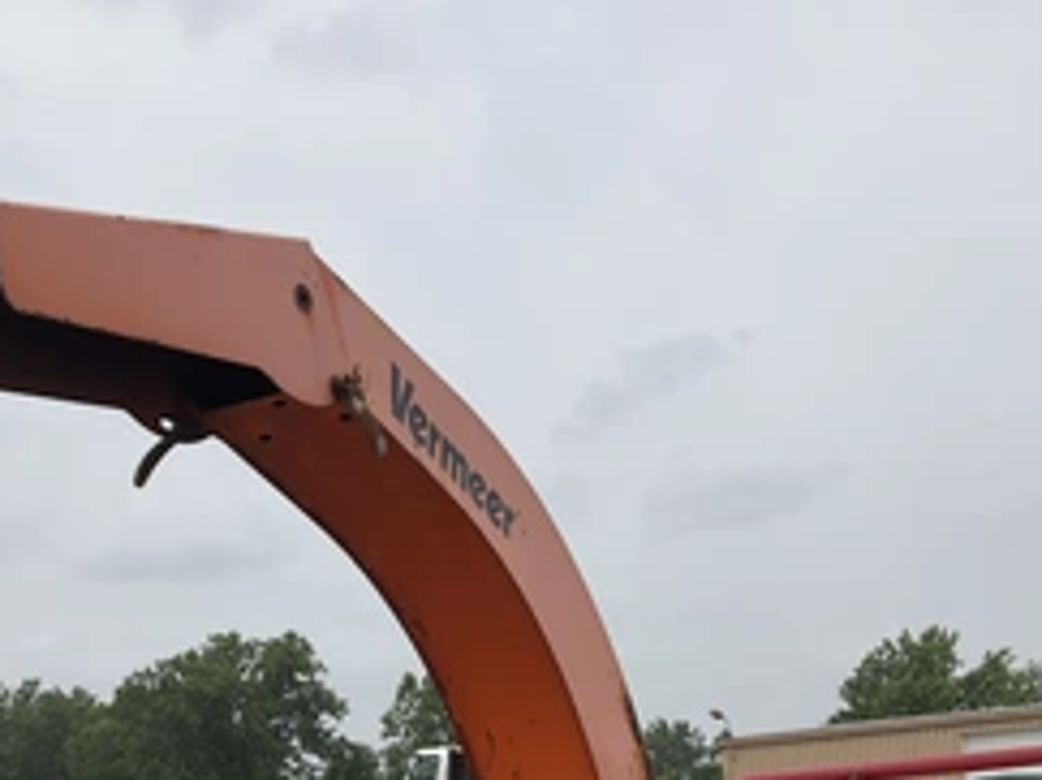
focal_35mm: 48
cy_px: 608
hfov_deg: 39.7
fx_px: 1443
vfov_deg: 29.6
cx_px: 469
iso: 25
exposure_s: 1/3125
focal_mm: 3
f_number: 1.8
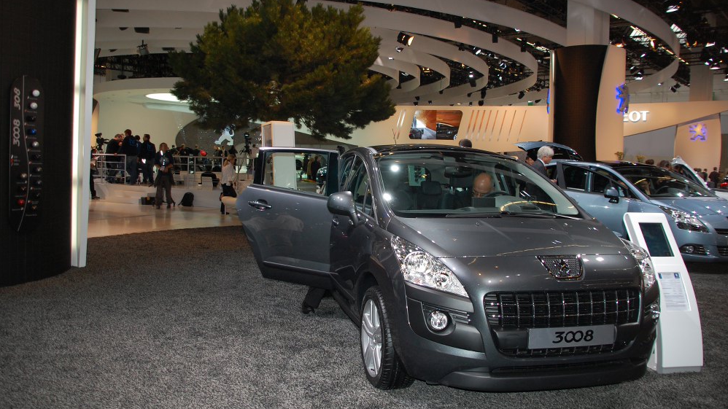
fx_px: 560
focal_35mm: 29
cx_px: 359
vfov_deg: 40.1
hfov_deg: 66.1
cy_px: 186
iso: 400
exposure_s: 1/320
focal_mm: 18
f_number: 3.5
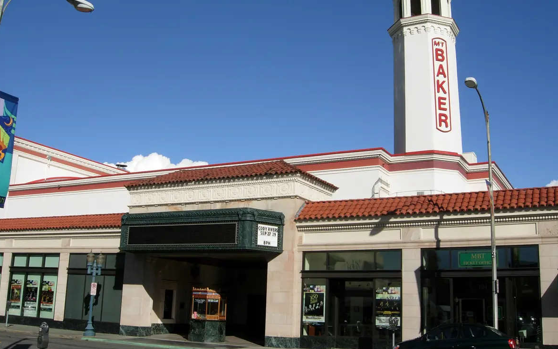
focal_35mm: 39
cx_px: 283
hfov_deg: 50.4
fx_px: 593
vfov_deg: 32.7
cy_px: 149
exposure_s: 1/430
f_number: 6.8
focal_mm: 7.5
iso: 50
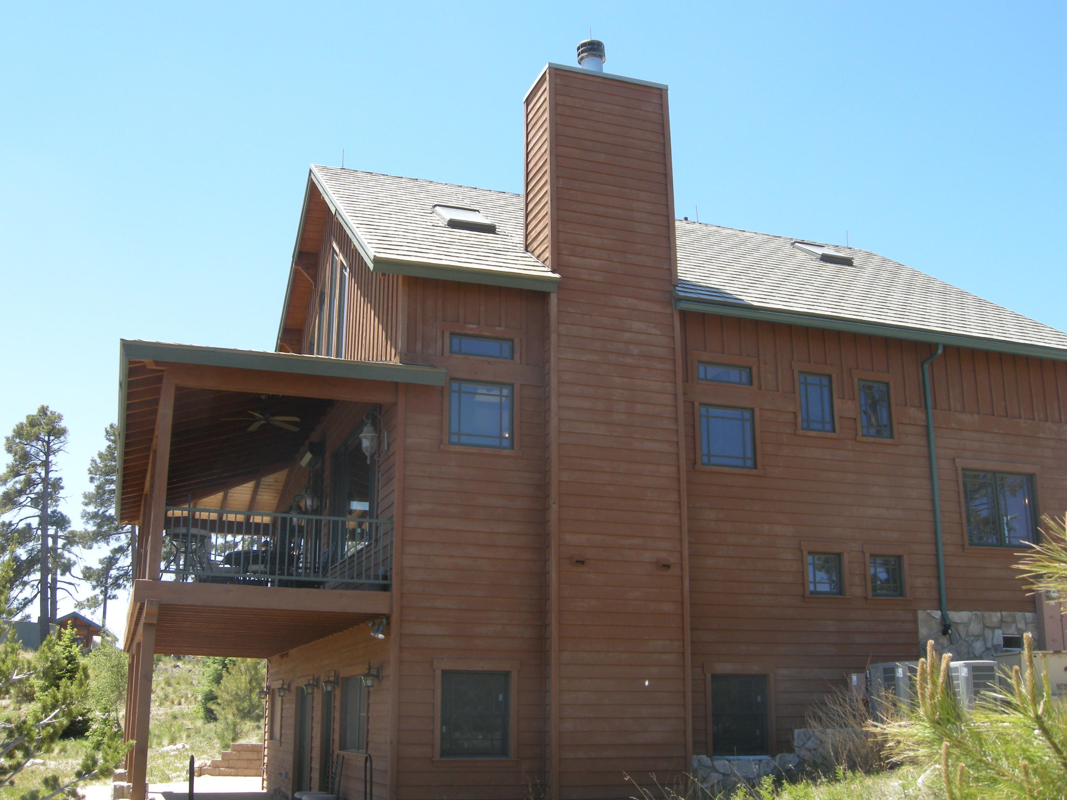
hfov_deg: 50.1
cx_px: 523
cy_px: 405
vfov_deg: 38.7
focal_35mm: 37
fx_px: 1140
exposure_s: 1/136
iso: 64
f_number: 4.3
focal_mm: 7.5
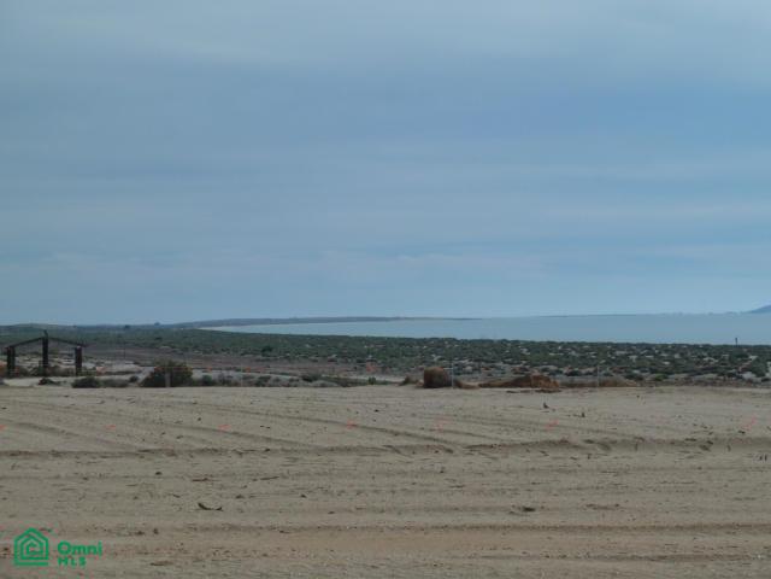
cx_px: 386
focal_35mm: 111
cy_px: 290
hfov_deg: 17.7
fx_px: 2472
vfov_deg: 13.3
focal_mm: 18.2
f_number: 5.6
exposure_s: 1/1000
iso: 80
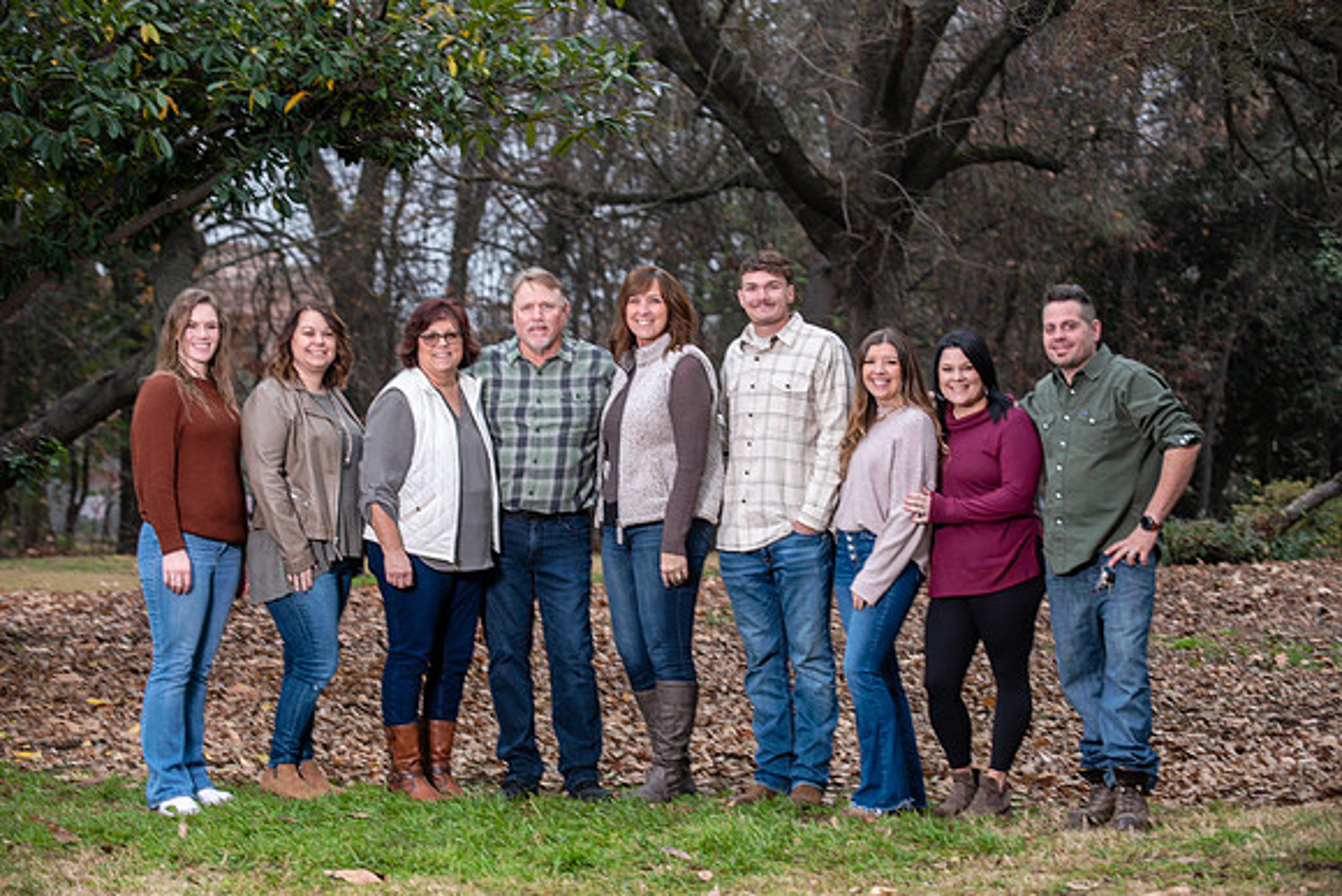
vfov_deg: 14.4
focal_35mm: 95
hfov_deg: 21.5
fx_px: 3542
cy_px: 448
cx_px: 671
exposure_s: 1/125
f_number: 4
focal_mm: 95
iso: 200
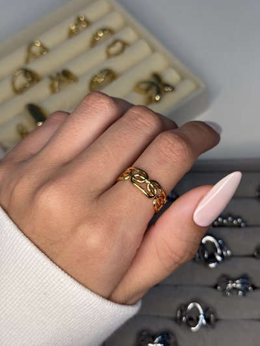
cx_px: 130
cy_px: 173
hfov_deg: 30.3
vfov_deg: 39.6
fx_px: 481
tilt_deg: -61.5
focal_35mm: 48
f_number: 1.78
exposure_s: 1/103
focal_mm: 6.76
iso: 100
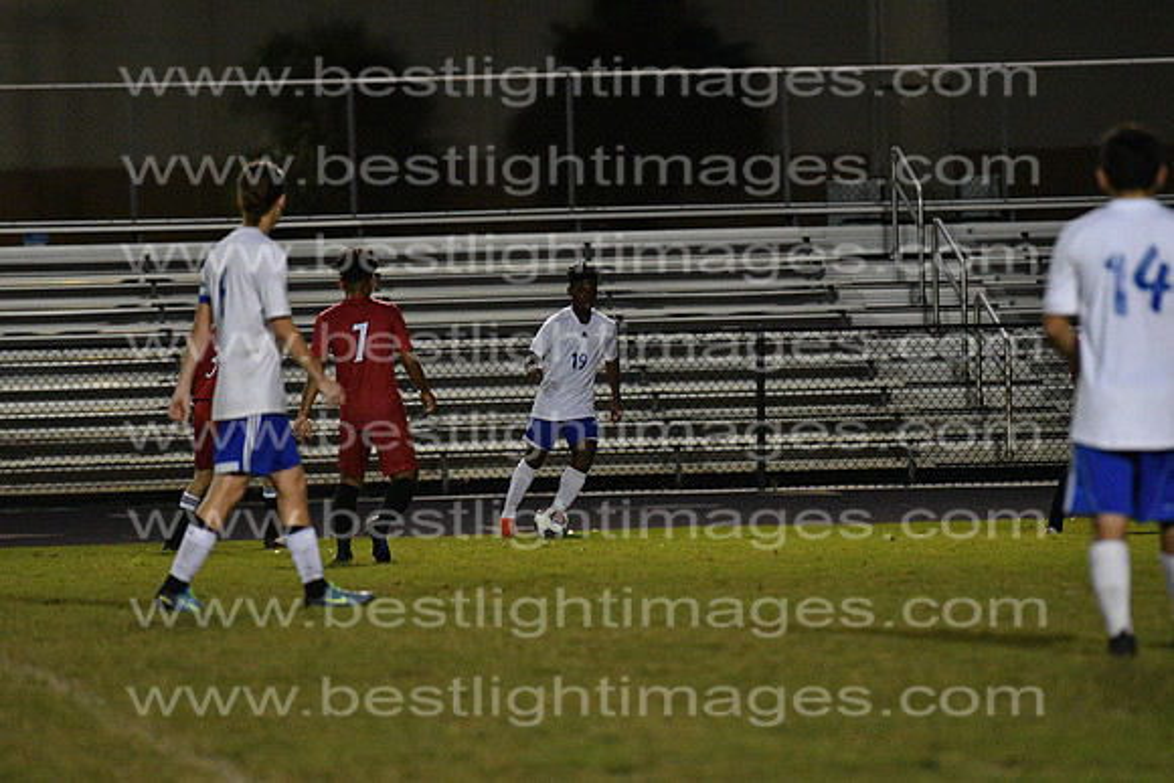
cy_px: 392
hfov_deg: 6.9
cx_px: 587
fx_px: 9785
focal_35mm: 300
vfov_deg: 4.6
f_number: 4
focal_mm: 200
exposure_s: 1/1000
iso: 6400
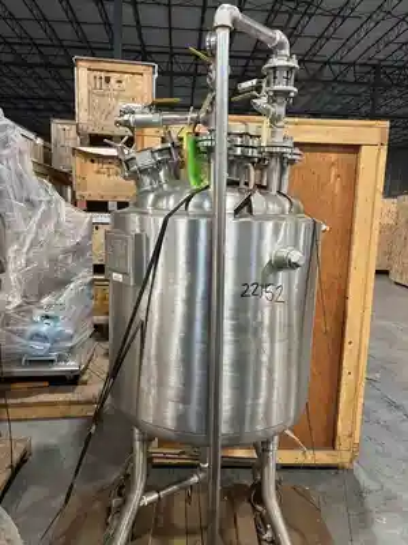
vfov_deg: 67.3
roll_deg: -2.6
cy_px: 272
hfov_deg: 53.1
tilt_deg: -10.0
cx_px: 204
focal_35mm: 26
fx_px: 409
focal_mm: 5.96
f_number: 1.6
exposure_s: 1/60
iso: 320
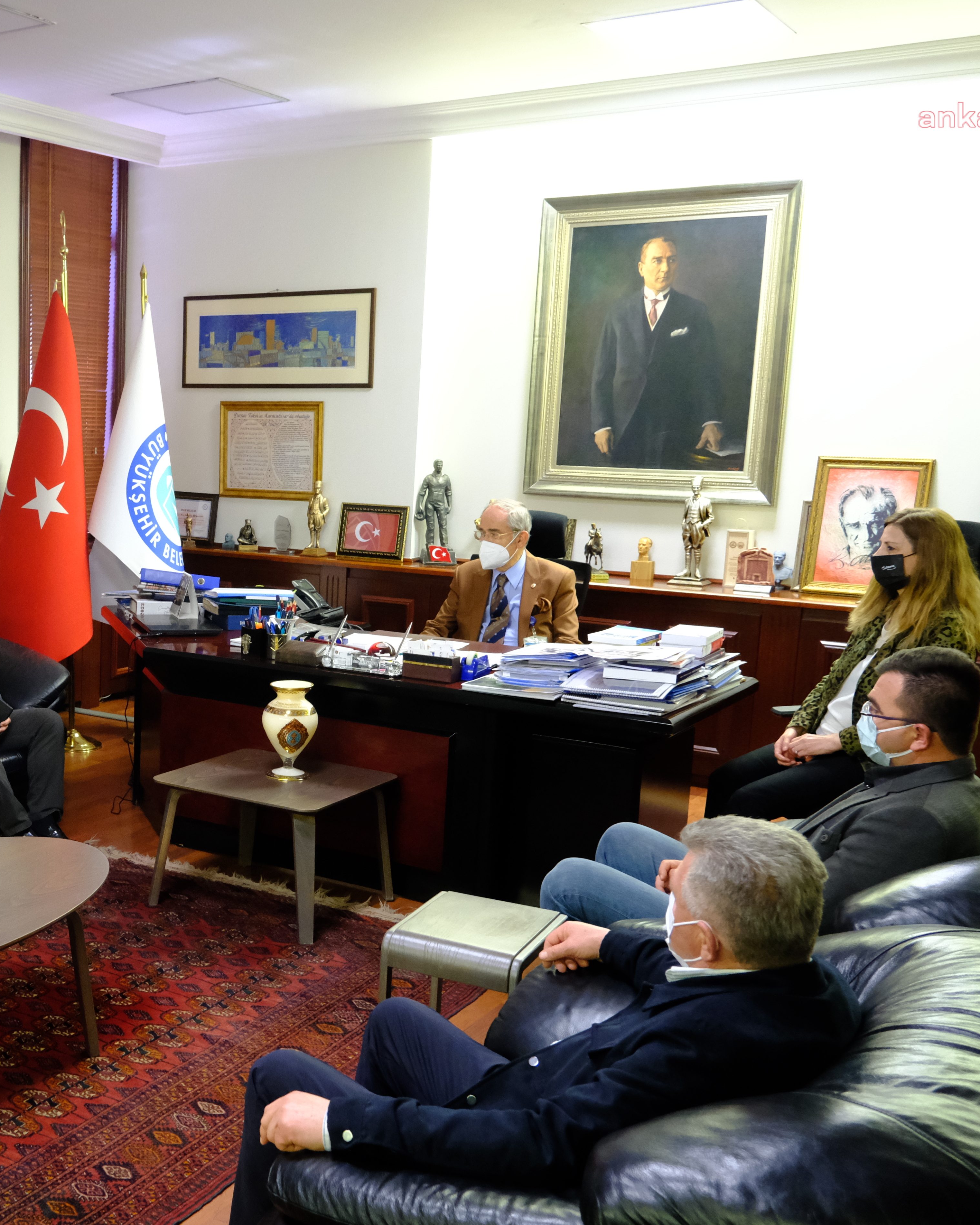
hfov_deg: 35.2
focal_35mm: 40
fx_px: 1450
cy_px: 661
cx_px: 104
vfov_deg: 45.8
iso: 3200
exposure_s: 1/52
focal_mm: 17.1
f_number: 4
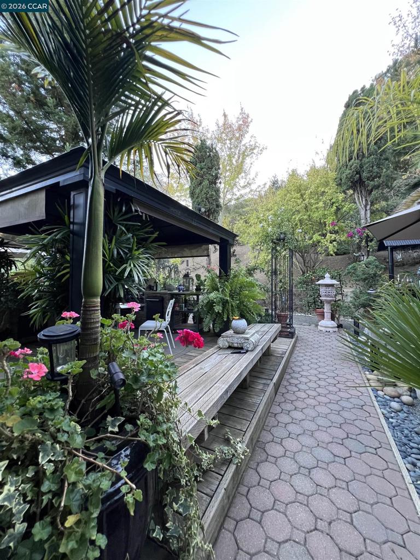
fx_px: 210
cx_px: 210
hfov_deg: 89.9
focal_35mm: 13
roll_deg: -0.6
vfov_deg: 106.2
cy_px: 280
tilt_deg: +1.4
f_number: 1.8
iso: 250
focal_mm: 1.57
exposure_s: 1/99
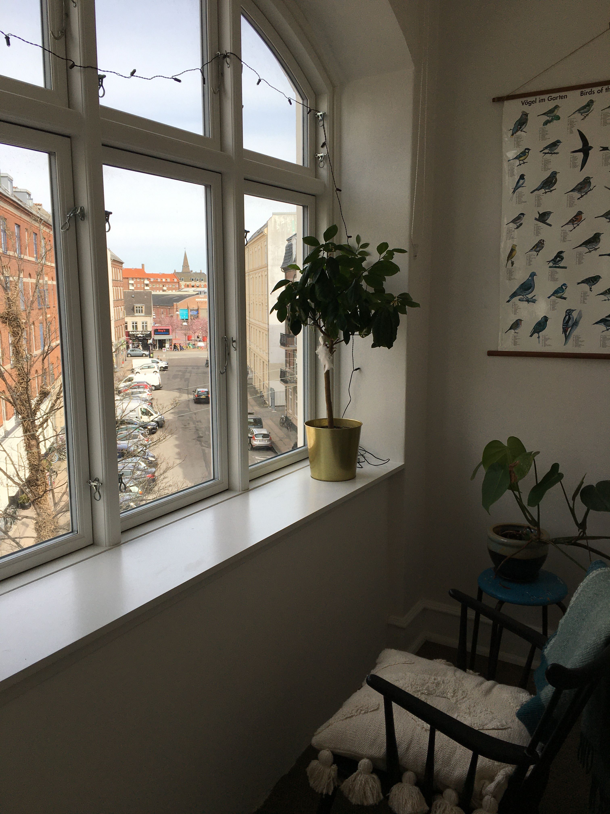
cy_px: 407
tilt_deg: -8.8
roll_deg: +1.0
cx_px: 305
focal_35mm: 29
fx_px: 681
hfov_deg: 48.2
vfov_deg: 61.7
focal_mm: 4.15
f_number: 2.2
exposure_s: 1/801
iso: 25
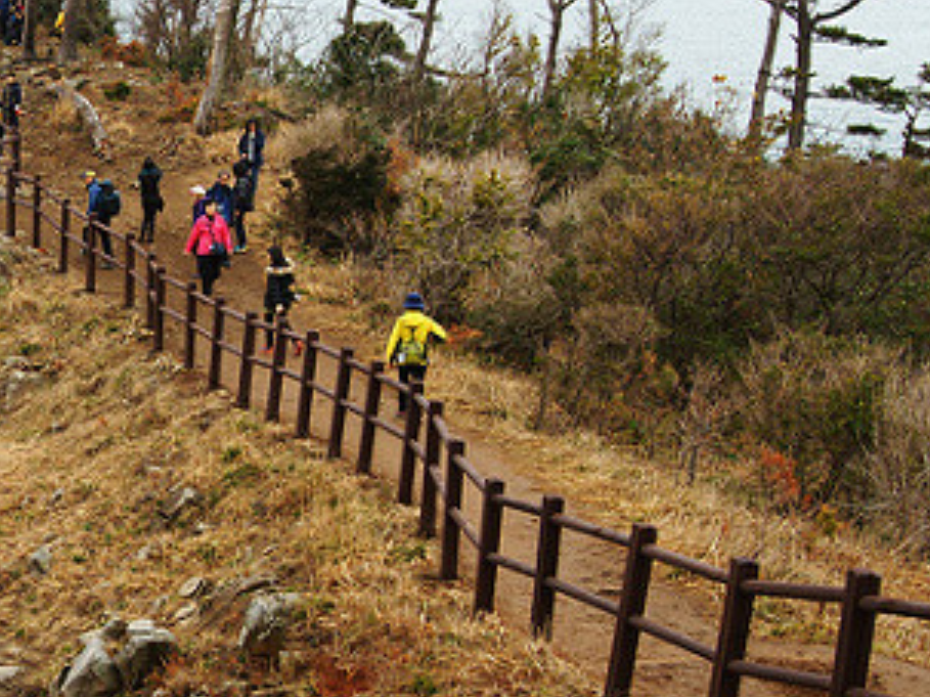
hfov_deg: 25.0
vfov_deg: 20.4
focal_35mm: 72
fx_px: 1934
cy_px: 387
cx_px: -109
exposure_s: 1/80
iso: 100
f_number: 8
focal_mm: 24
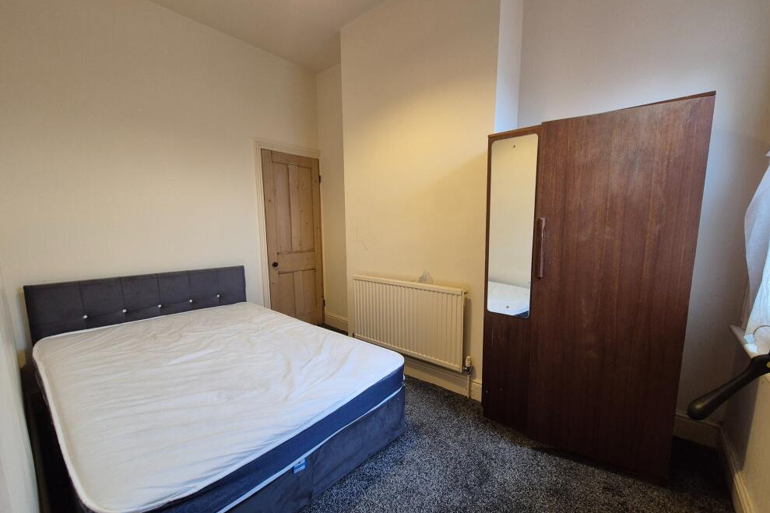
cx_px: 386
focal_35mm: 14
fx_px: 299
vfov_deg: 81.0
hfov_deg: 104.3
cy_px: 279
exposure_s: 1/50
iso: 320
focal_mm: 2.2
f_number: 2.2
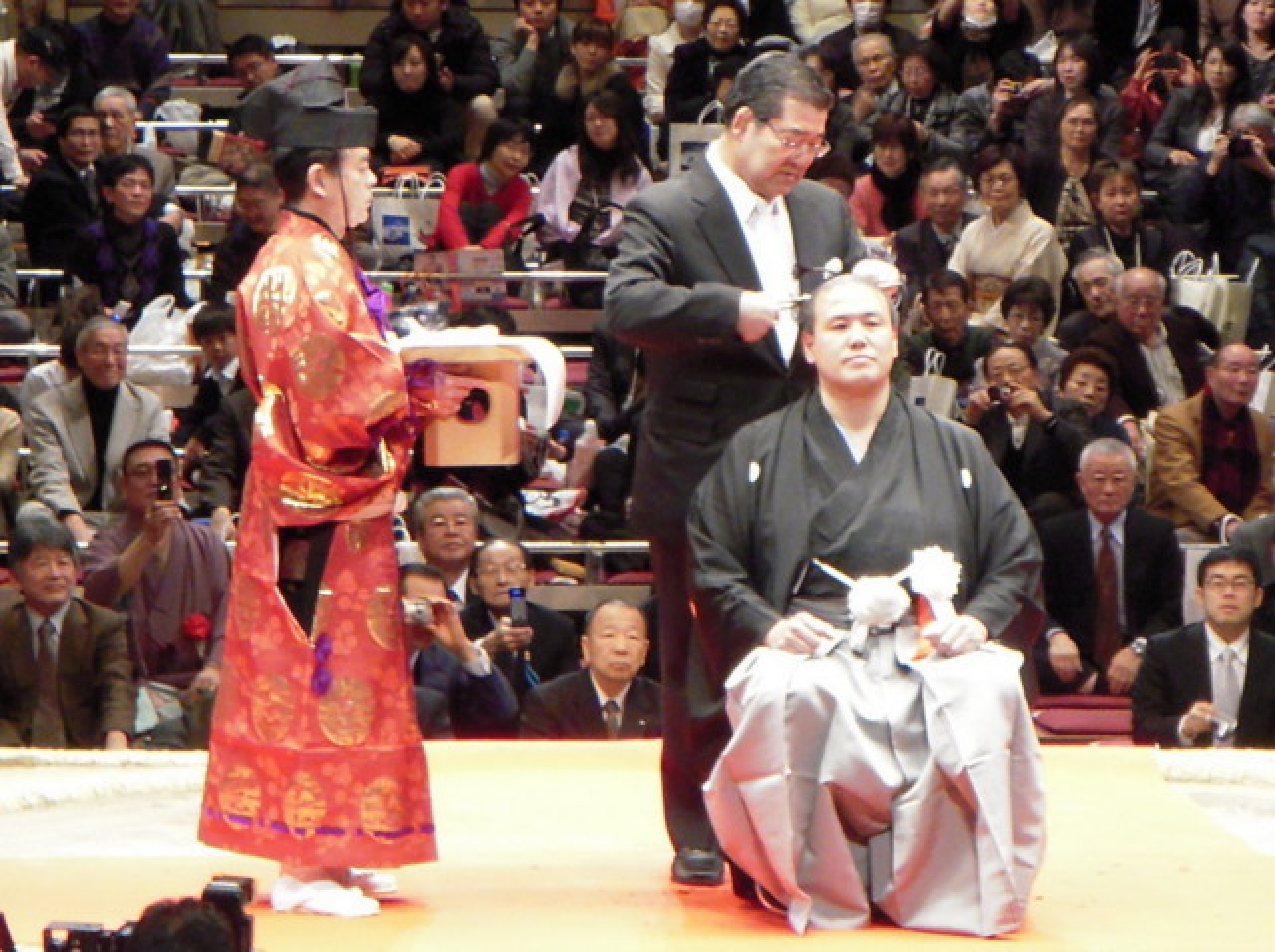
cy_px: 476
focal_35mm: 114
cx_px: 638
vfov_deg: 13.0
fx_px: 4193
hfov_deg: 17.3
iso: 400
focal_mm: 18.9
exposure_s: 1/20
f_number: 4.2
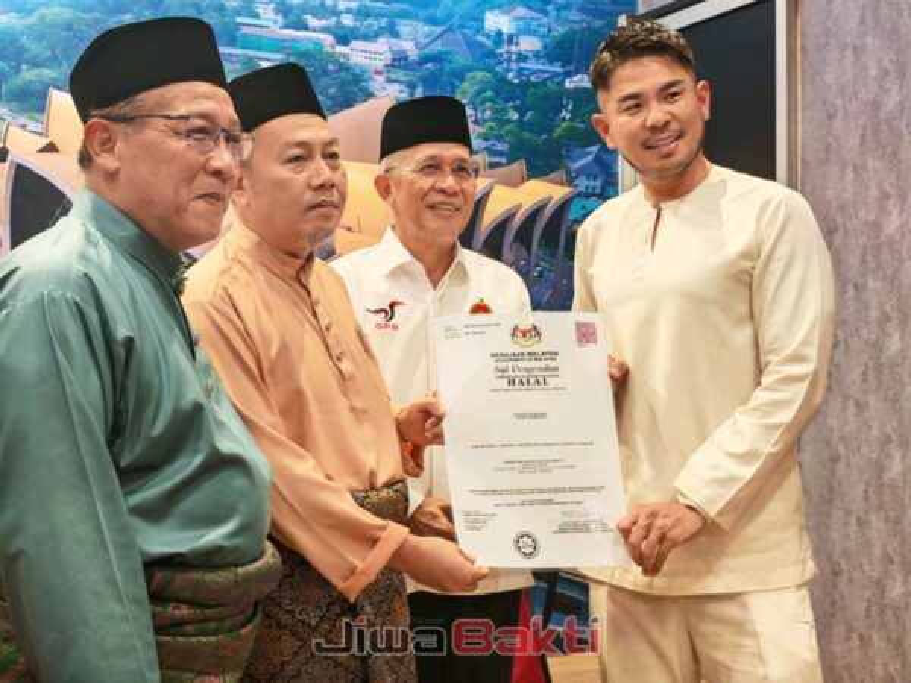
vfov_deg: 26.1
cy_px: 342
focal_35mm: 56
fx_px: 1474
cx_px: 456
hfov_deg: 34.3
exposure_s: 1/50
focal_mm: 6.83
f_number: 2
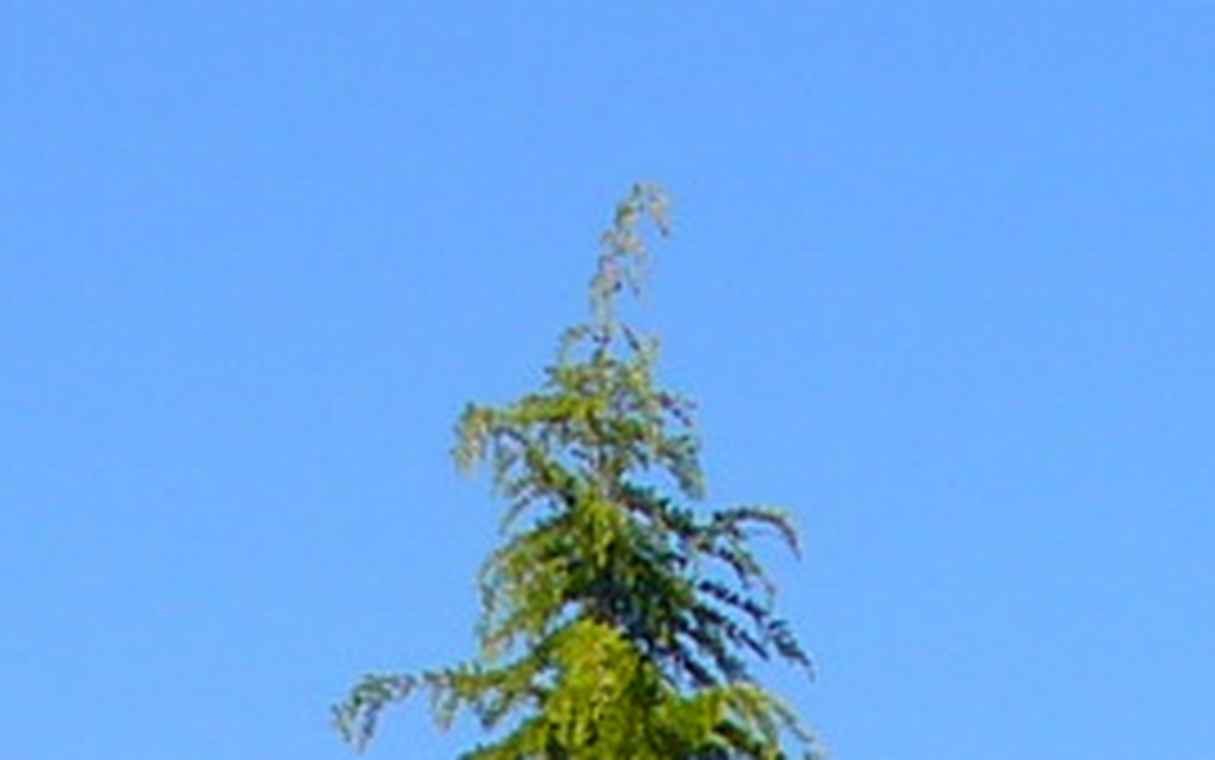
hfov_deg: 7.0
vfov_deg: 4.2
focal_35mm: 301
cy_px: 2662
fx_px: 9971
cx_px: 86
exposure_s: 1/250
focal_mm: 7.9
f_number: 6
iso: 64
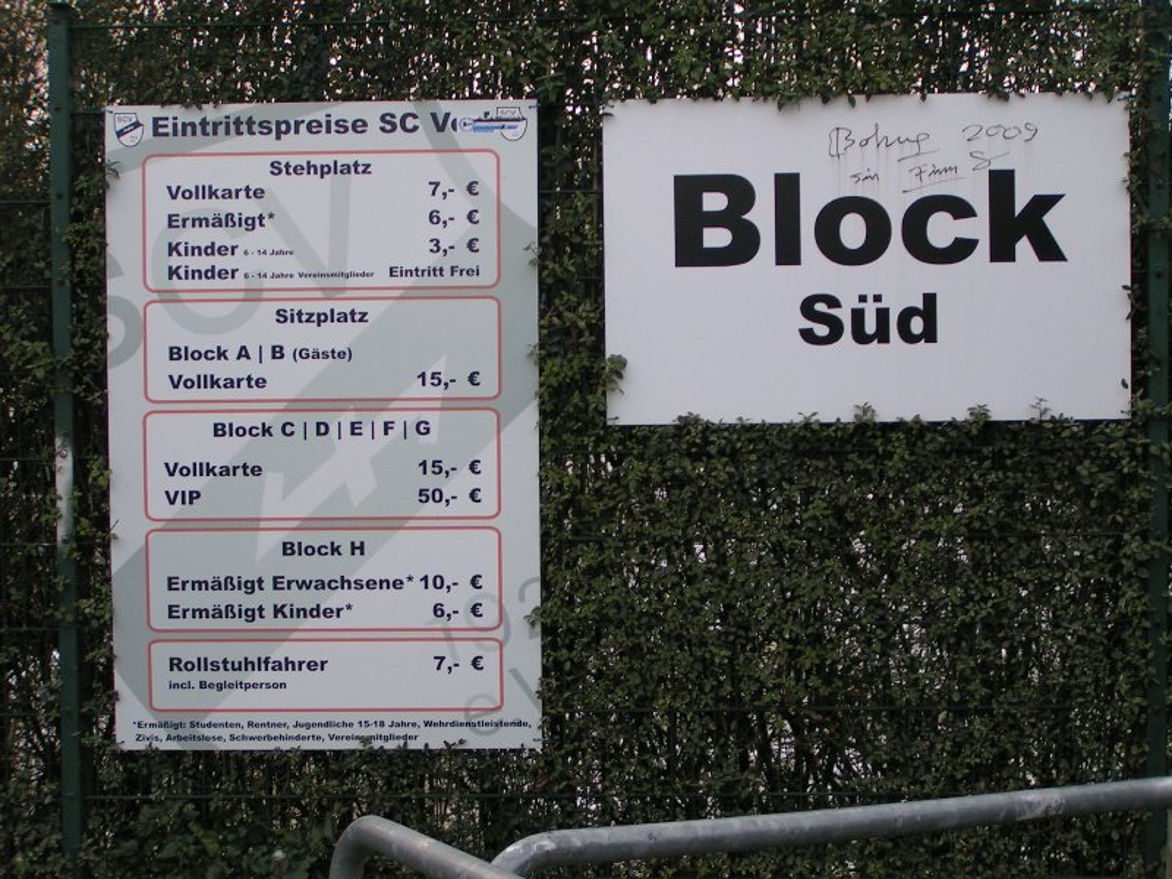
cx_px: 586
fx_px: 2031
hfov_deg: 32.2
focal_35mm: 60
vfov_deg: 24.4
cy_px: 440
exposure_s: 1/60
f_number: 3.2
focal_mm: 9.2
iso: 80
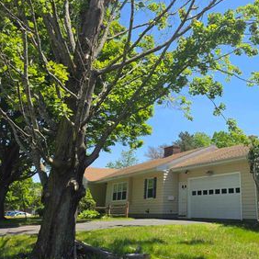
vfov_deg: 46.0
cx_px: 197
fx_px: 305
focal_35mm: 36
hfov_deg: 44.4
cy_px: 118
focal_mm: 6.5
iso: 64
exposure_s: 1/3971
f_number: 1.4
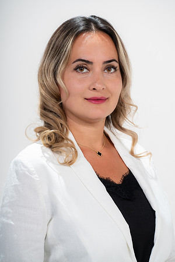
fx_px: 1152
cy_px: 131
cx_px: 88
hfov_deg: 8.7
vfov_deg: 13.0
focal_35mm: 158
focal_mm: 158
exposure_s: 1/200
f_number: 5.6
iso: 320
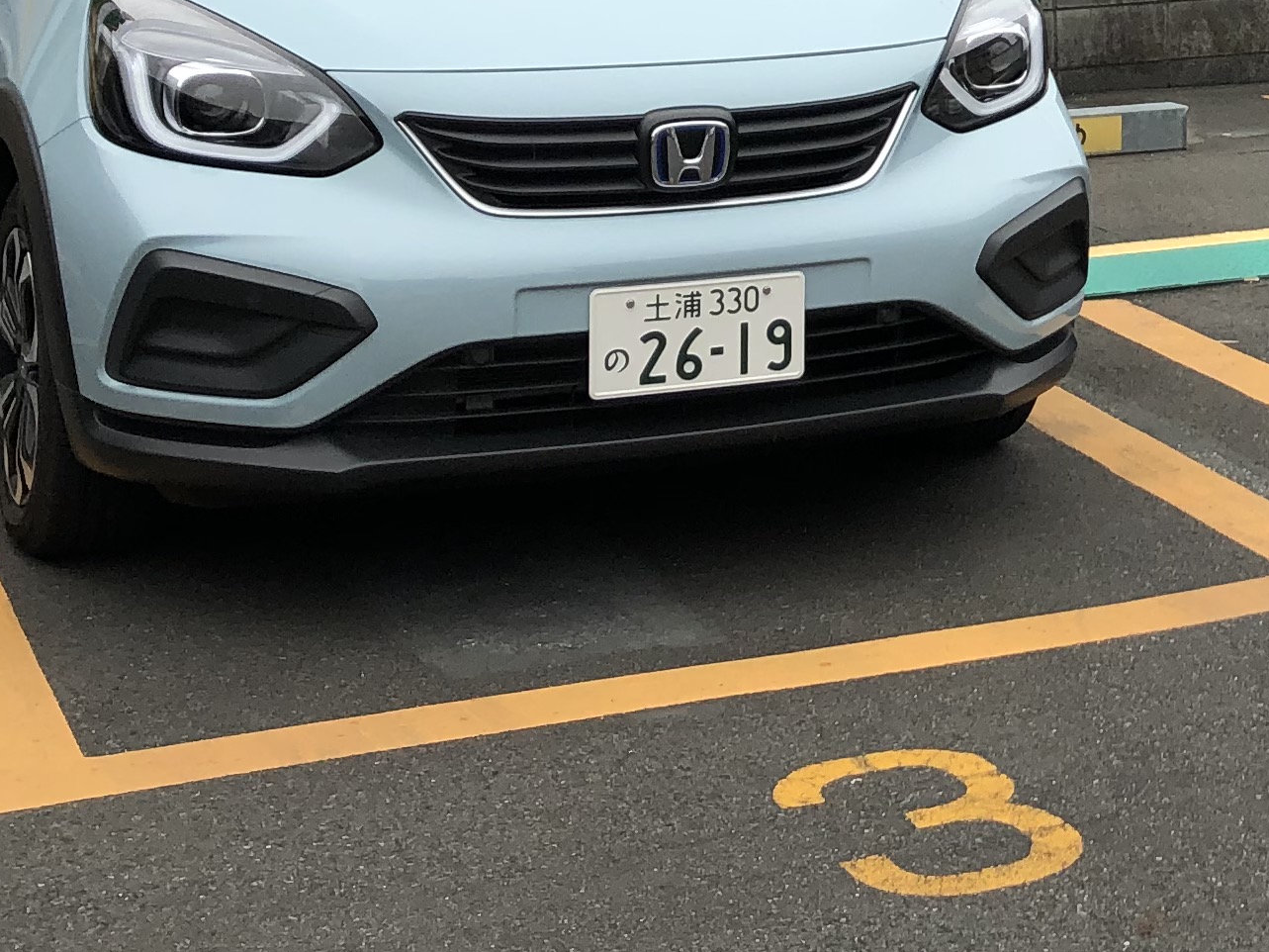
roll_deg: -0.4
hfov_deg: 20.8
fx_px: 3226
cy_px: -168
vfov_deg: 16.2
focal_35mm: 88
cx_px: 1511
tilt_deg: -4.0
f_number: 1.8
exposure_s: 1/245
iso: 20
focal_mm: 3.99
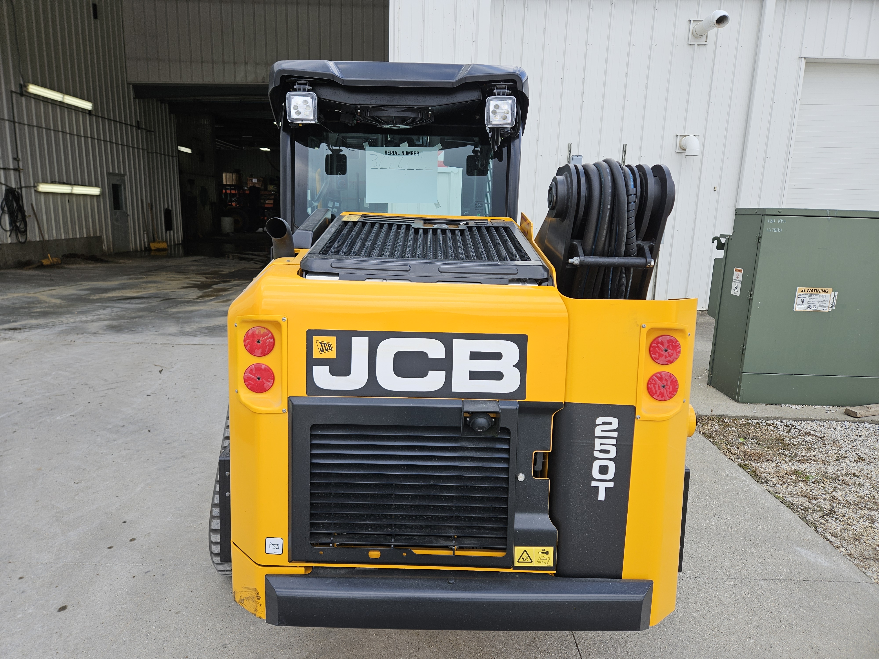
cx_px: 440
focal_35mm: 23
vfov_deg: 58.9
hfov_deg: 73.9
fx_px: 584
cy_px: 330
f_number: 1.8
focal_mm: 5.4
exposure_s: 1/460
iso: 25
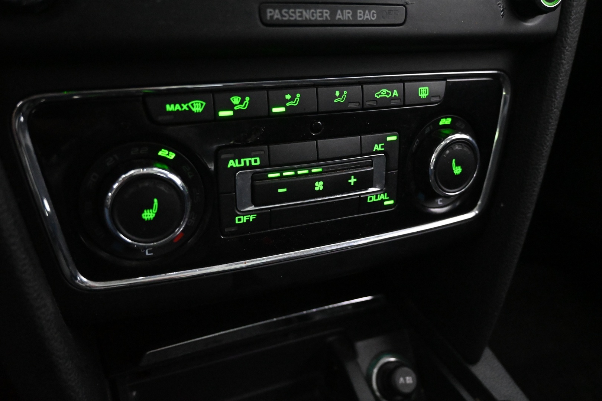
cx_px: 301
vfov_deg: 41.7
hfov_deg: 59.5
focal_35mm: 32
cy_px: 200
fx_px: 527
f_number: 4
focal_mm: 21
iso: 9000
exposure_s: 1/30
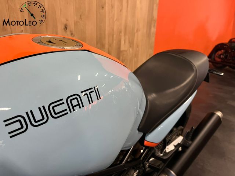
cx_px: 118
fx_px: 177
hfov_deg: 67.3
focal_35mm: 26
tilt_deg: -18.9
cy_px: 88
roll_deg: -2.6
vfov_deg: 53.1
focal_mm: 5.1
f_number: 1.6
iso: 500
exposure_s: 1/50
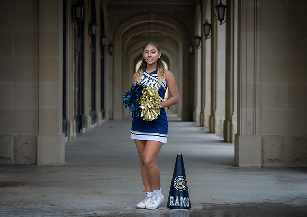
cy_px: 109
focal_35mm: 78
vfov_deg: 18.3
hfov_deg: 25.6
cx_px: 159
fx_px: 676
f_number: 2.8
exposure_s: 1/250
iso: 2500
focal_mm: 70
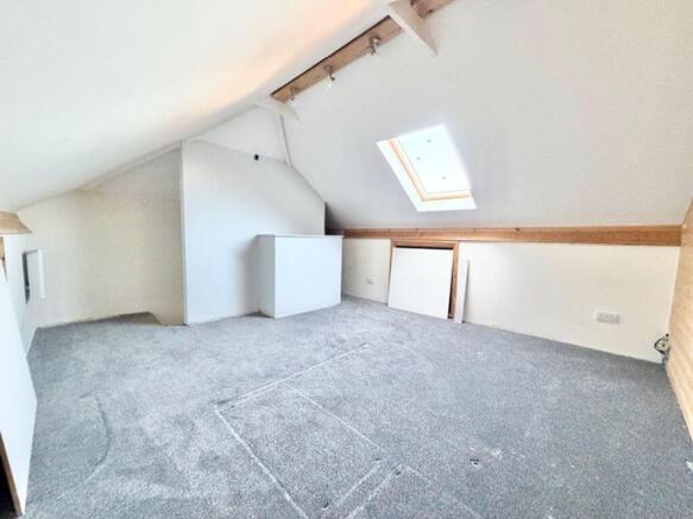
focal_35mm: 14
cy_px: 260
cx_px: 346
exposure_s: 1/60
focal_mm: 2.22
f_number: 2.2
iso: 400
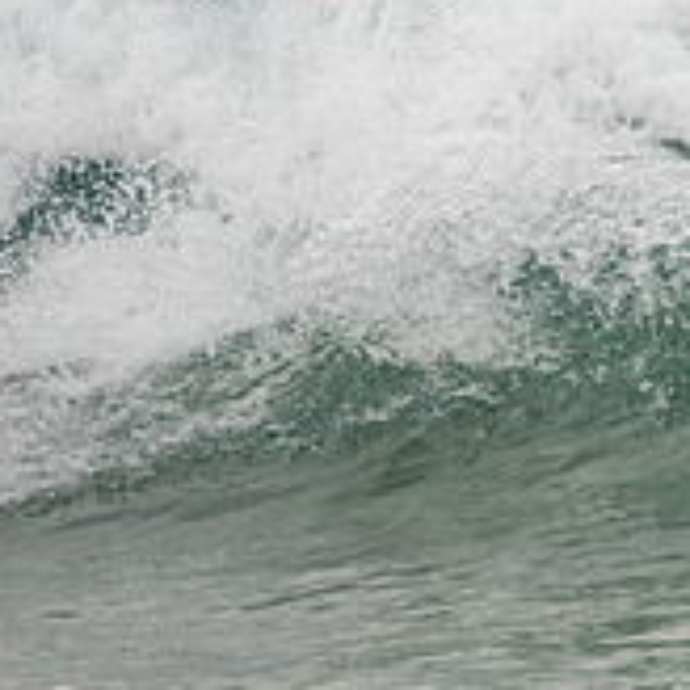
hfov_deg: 1.2
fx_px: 33827
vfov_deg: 1.2
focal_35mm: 1500
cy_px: 57
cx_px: 1174
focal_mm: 500
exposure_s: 1/2000
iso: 280
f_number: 5.6
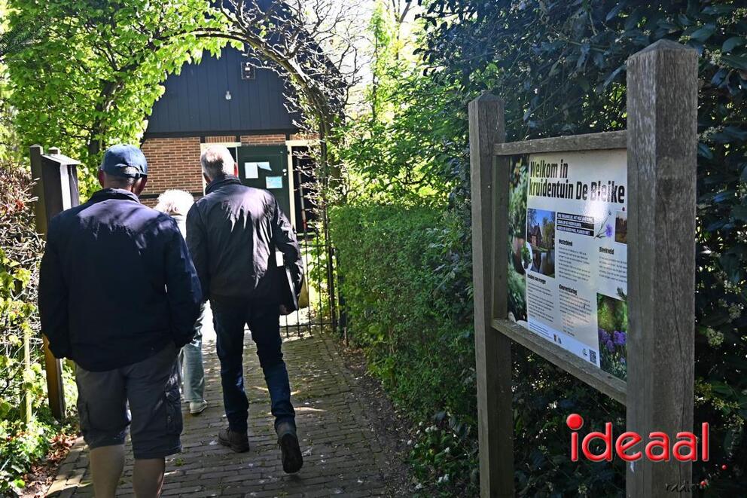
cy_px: 249
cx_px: 374
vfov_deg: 41.1
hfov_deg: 58.7
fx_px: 664
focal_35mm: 32
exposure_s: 1/250
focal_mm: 21.5
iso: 360
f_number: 4
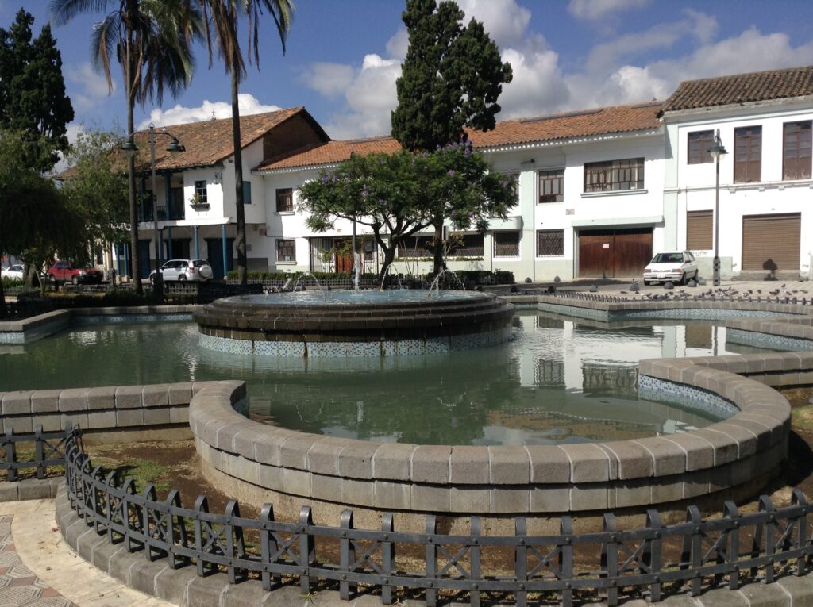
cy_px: 304
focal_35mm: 33
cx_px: 406
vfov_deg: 42.8
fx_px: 774
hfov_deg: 55.4
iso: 25
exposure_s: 1/1869
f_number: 2.4
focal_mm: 3.3
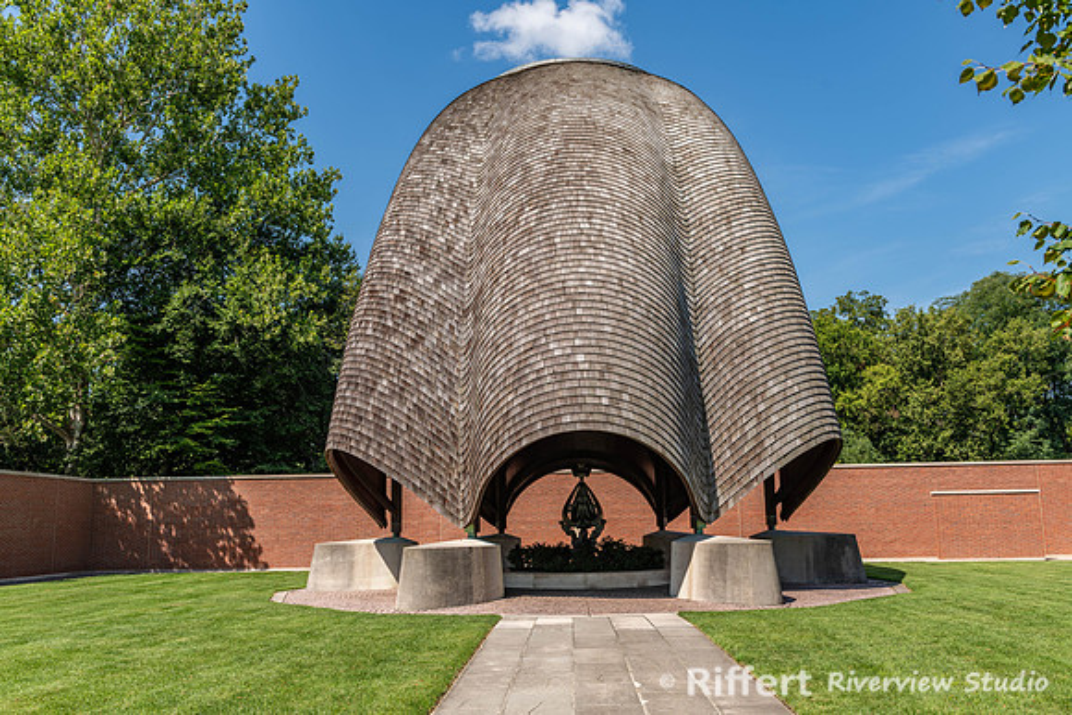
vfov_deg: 41.1
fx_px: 955
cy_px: 358
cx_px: 536
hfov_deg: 58.6
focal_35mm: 32
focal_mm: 32
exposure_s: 1/160
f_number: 8
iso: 72
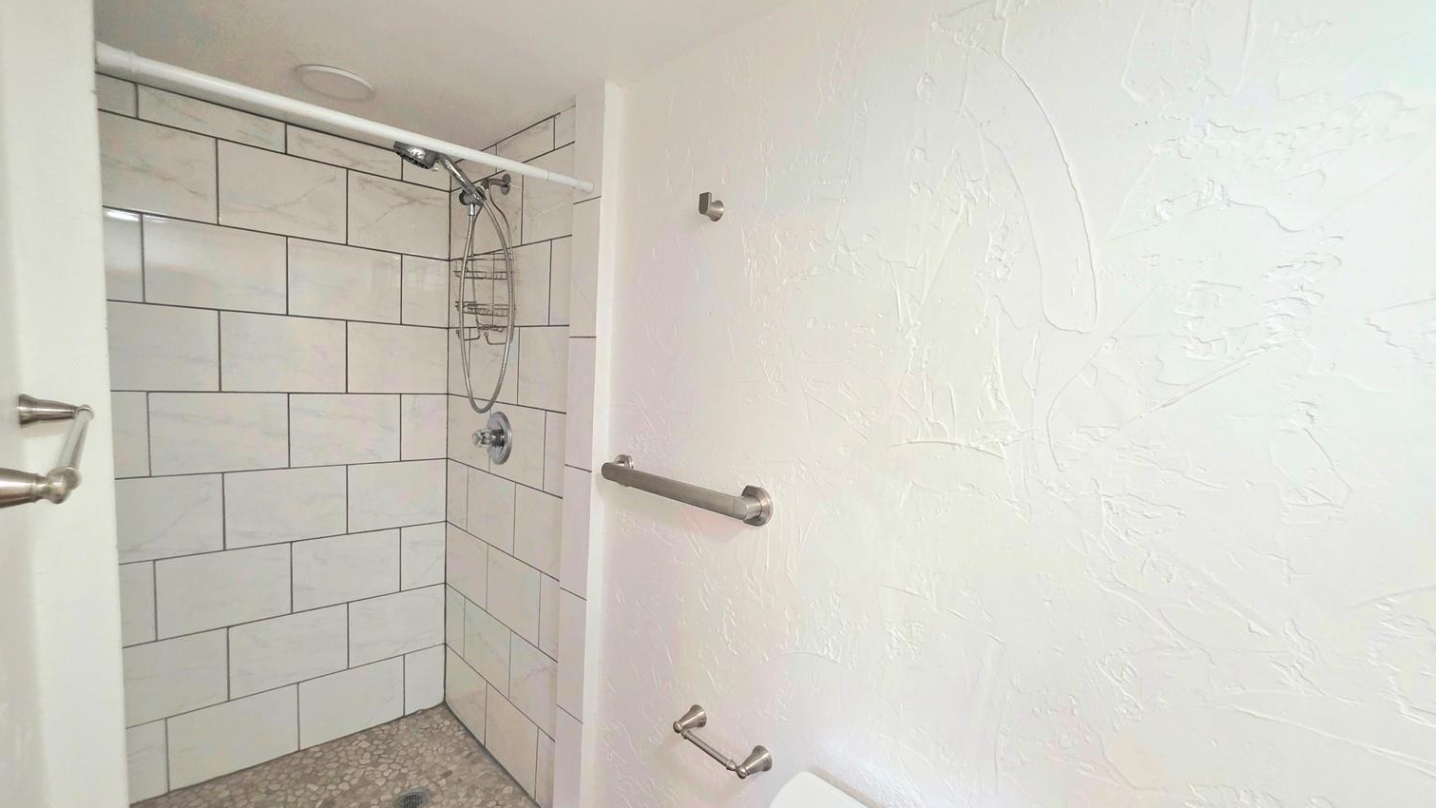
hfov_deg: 102.9
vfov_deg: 70.5
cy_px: 429
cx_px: 680
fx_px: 571
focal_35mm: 15
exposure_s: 1/120
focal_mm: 2.2
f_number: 1.9
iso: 320
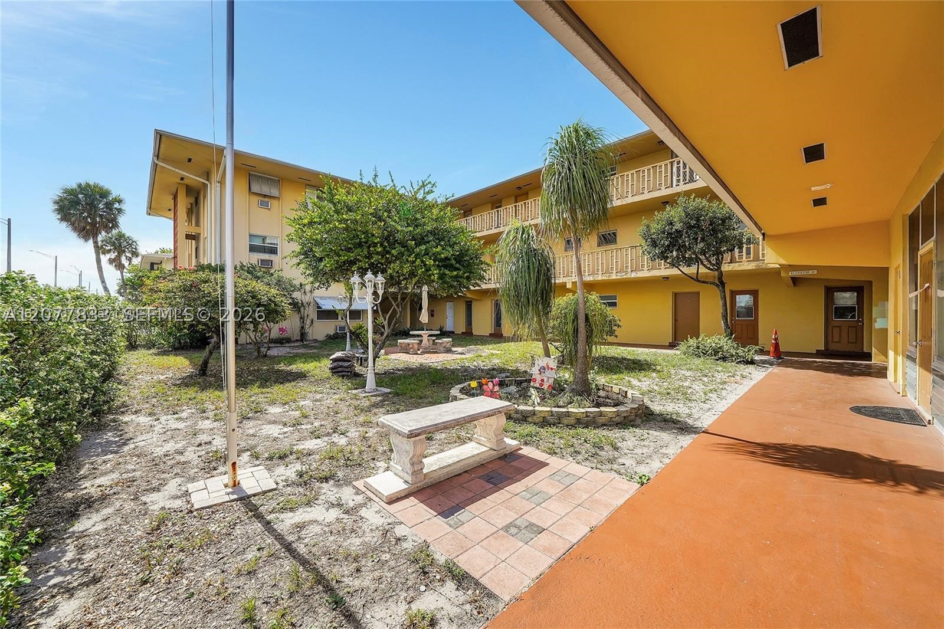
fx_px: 341
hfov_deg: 108.3
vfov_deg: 85.4
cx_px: 472
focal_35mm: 13
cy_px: 314
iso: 400
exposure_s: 1/640
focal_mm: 13
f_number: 8
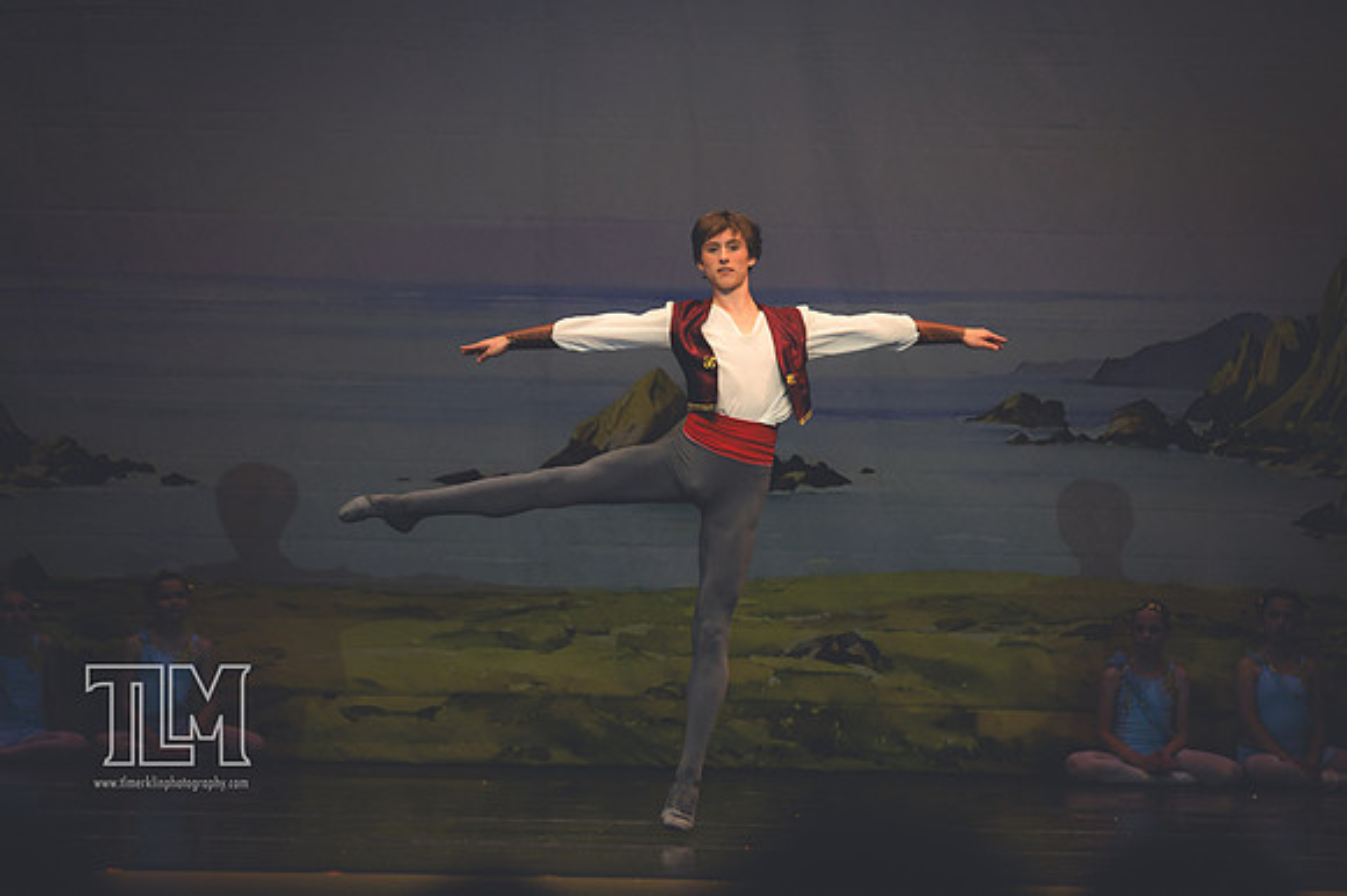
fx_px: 8975
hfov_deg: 8.6
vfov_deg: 5.7
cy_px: 448
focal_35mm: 240
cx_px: 674
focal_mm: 160
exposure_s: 1/500
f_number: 2.8
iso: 500
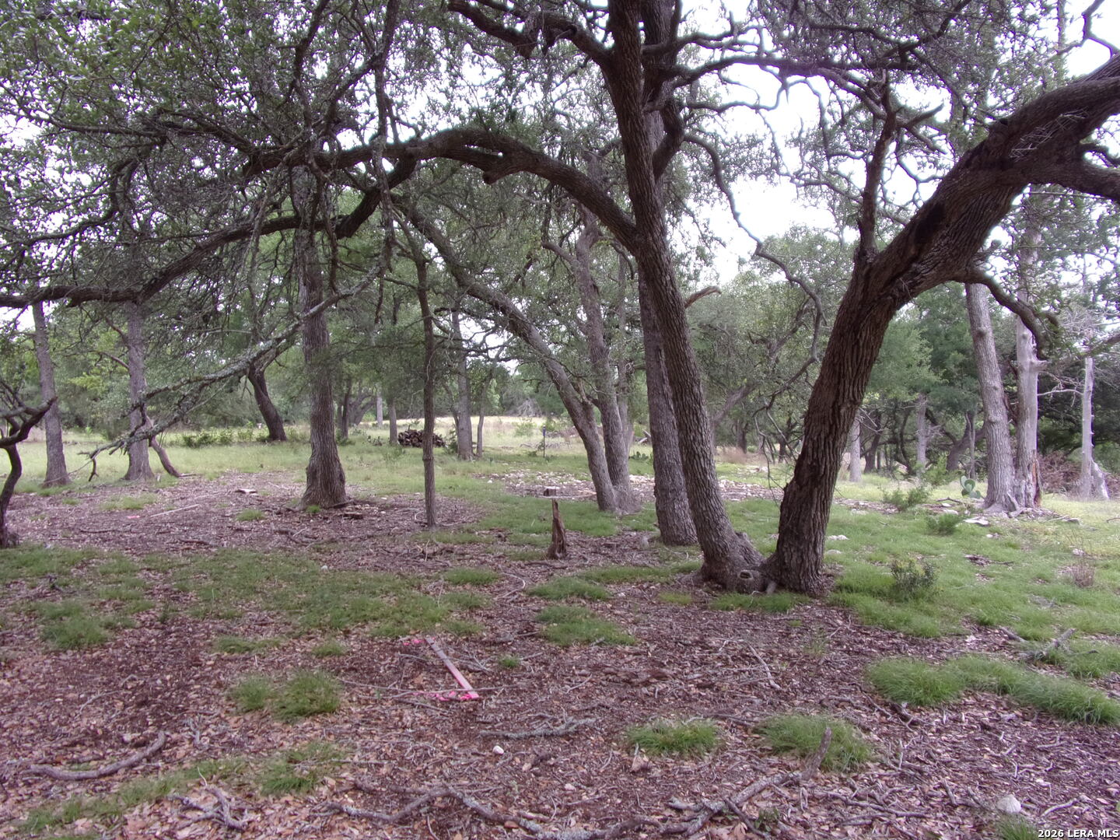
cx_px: 560
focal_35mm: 24
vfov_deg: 56.8
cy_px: 420
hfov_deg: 71.6
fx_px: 777
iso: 80
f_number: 3.3
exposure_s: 1/210
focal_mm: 4.3
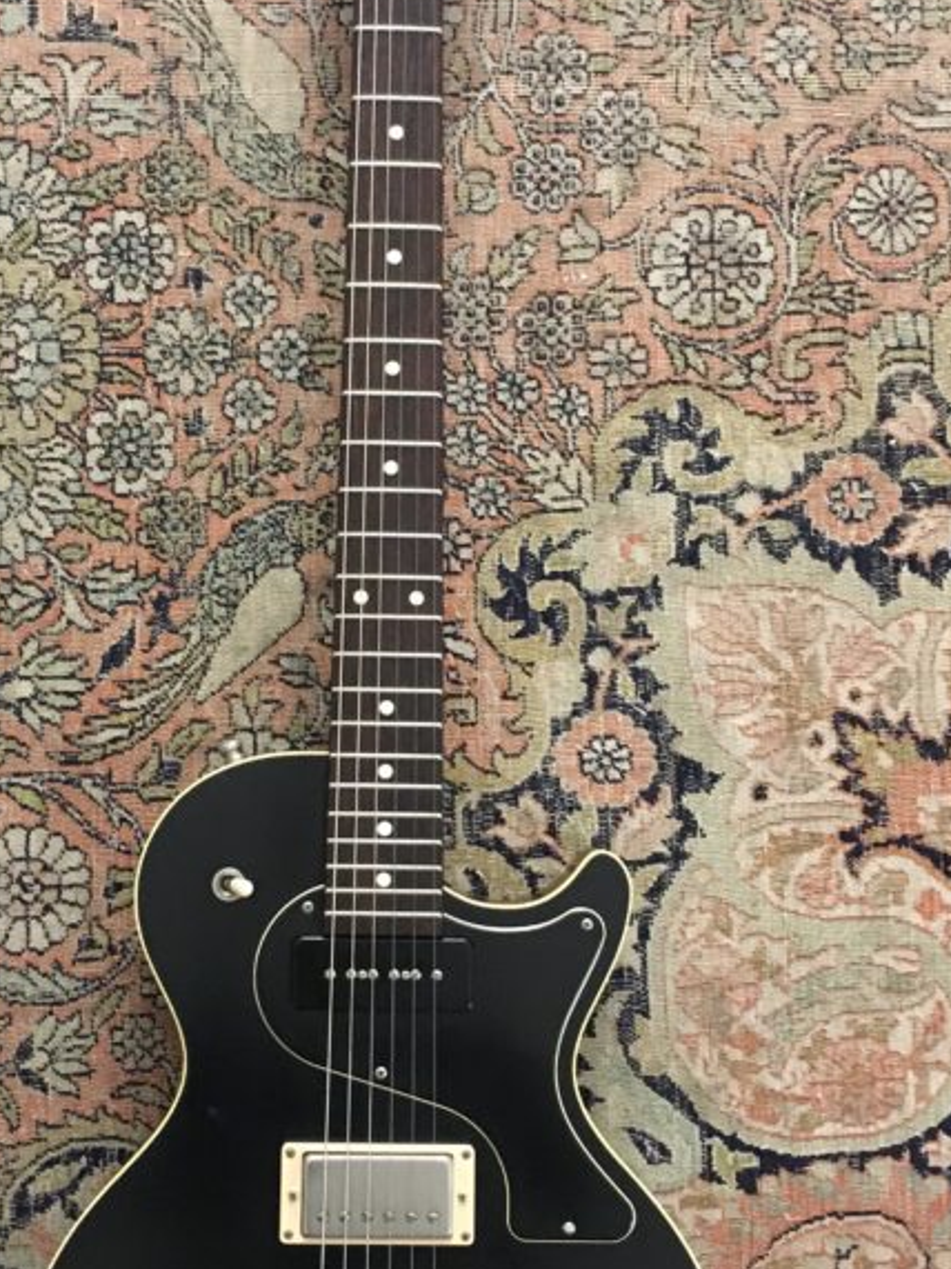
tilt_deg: -85.8
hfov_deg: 28.0
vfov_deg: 36.8
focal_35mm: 52
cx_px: 400
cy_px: 678
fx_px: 1905
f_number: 2.2
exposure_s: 1/17
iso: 500
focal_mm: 4.15
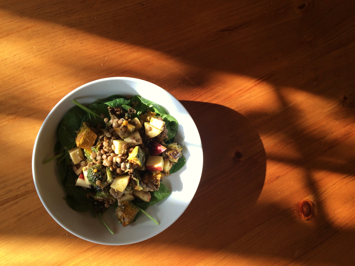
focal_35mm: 29
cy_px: 133
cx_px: 178
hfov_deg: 61.7
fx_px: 297
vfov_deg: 48.2
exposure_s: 1/120
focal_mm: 4.15
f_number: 2.2
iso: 50
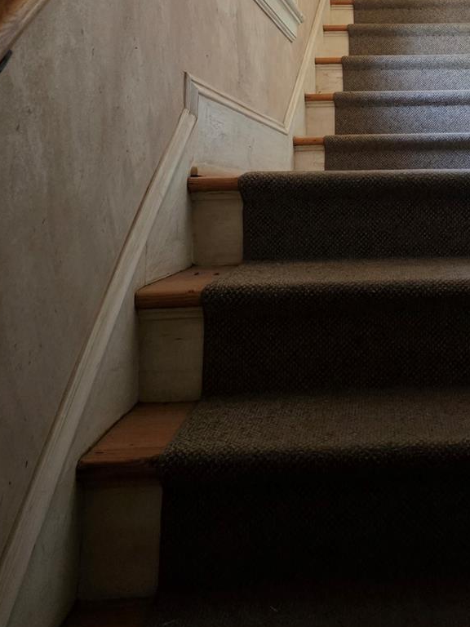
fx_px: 833
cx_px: 459
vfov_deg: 38.7
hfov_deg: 29.6
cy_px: 76
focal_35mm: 46
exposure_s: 1/120
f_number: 1.7
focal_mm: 6.3
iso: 640
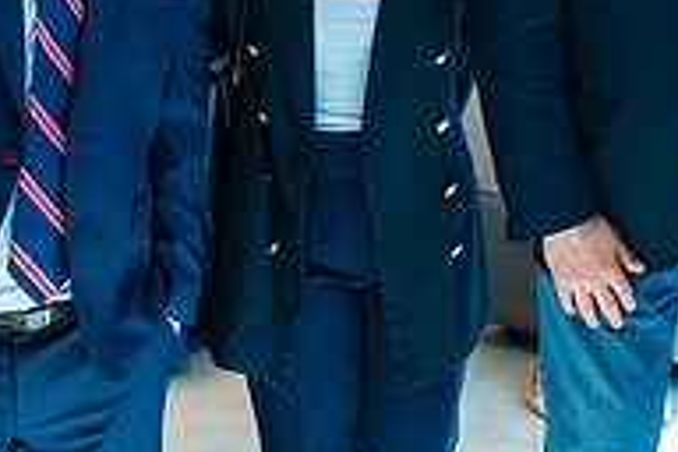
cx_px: 561
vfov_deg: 16.7
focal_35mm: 79
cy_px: -67
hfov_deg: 25.2
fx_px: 1488
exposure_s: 1/200
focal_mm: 26
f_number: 3.2
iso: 400
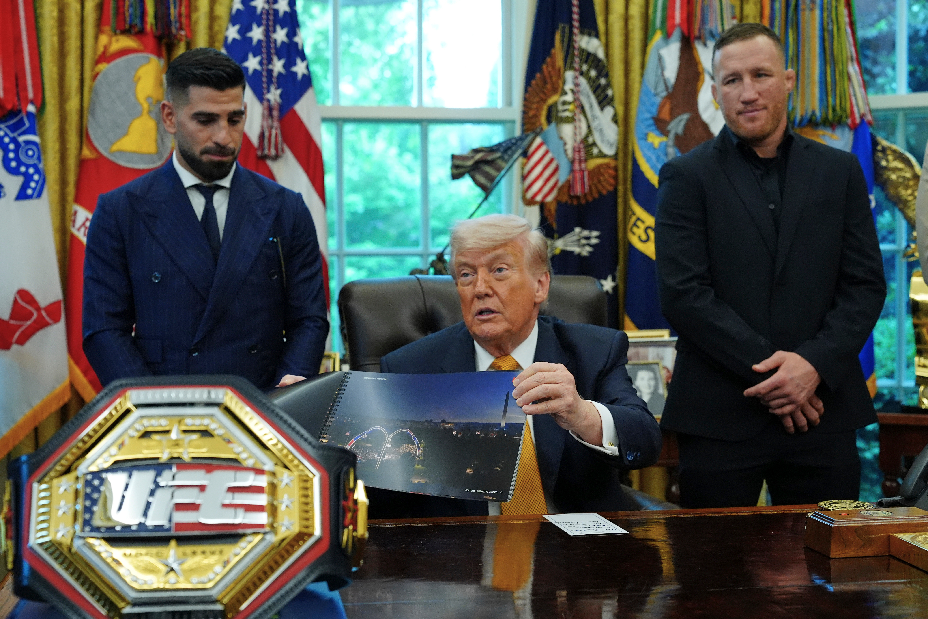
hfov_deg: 38.2
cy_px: 310
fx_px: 1340
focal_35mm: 52
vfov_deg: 26.0
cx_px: 464
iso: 3200
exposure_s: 1/320
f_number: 4
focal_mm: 52
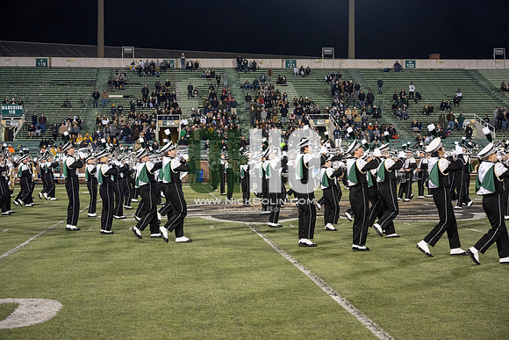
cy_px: 170
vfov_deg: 23.8
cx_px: 254
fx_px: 806
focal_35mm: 57
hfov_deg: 35.0
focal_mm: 57
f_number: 4
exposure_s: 1/500
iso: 2000
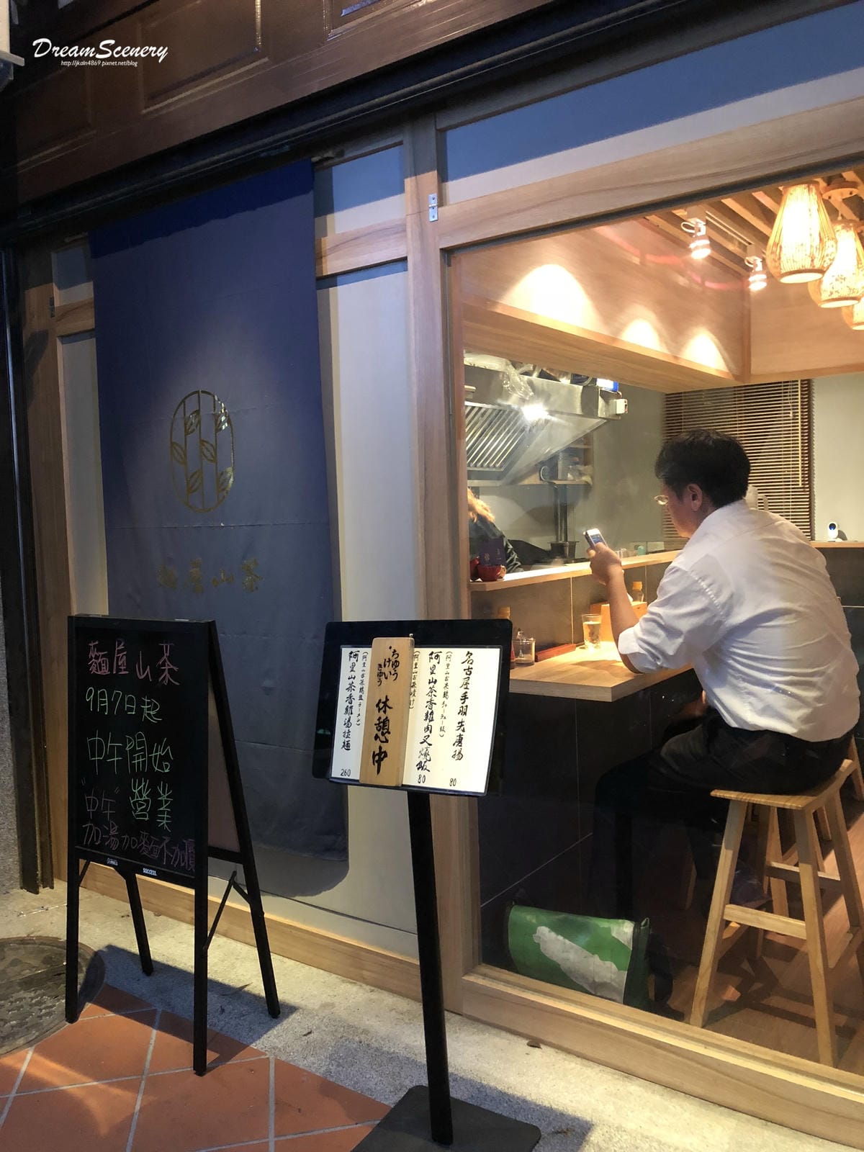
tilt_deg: -4.8
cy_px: 576
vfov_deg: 63.4
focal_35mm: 28
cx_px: 432
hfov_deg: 49.7
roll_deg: +1.5
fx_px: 932
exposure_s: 1/5
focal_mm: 3.99
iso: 100
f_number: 1.8
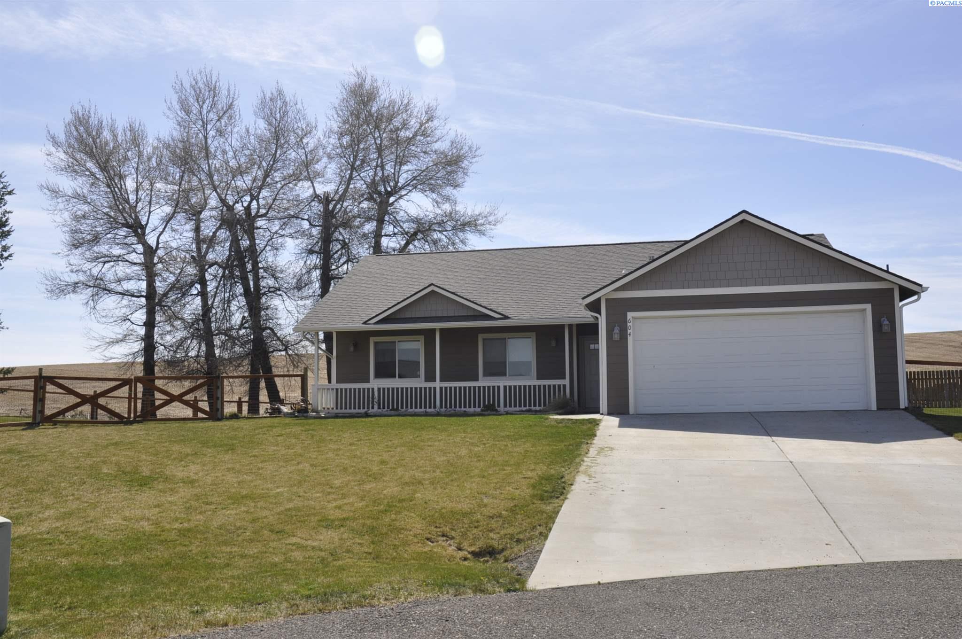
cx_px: 481
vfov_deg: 39.9
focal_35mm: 33
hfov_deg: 57.3
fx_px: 881
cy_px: 320
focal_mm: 22
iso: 200
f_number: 9
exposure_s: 1/320
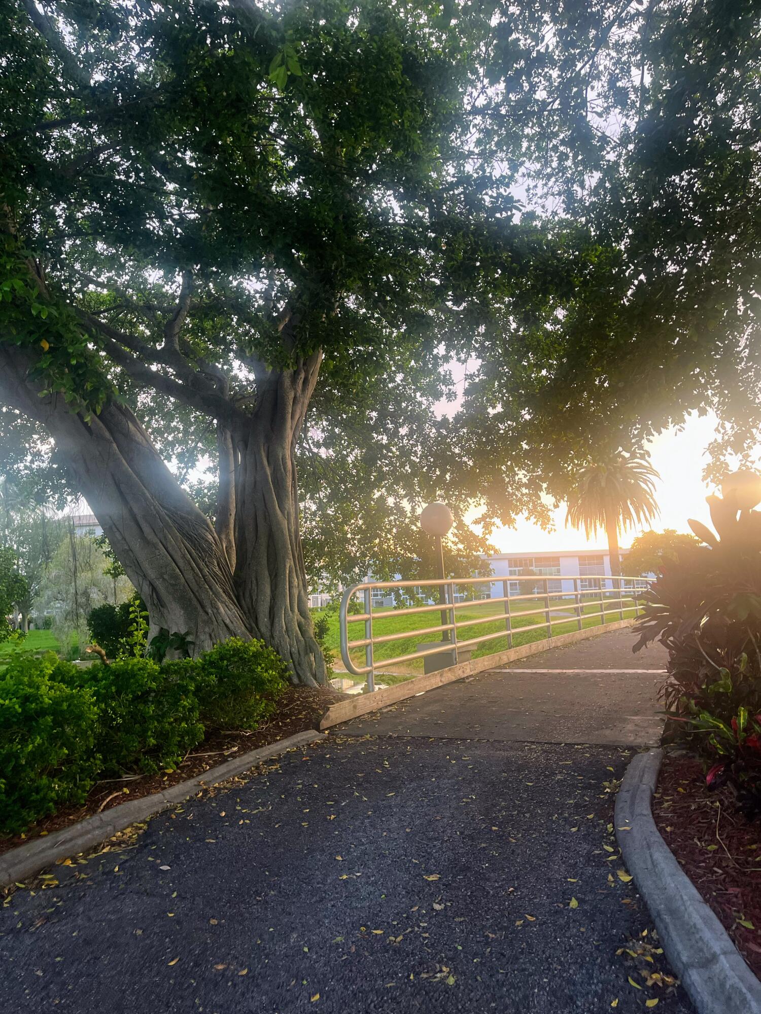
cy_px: 507
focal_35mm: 26
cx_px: 380
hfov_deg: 53.1
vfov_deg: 67.3
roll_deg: +2.8
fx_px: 762
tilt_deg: +7.6
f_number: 1.6
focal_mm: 5.1
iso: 125
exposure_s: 1/121
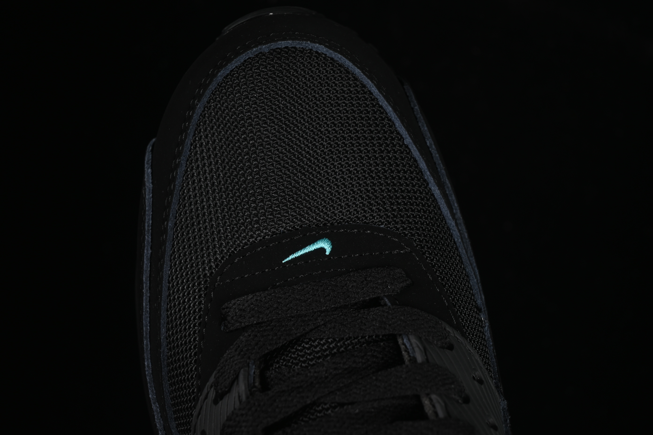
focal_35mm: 75
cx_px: 326
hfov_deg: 27.0
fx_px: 1360
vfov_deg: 18.2
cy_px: 218
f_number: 6.3
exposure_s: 1/50
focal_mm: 50
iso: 160
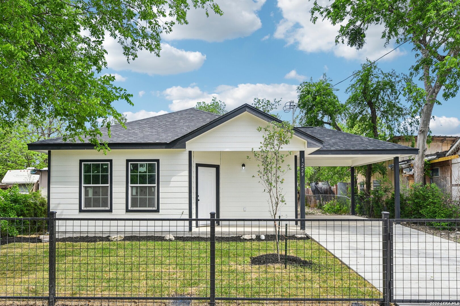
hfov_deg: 73.7
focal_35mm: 24
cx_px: 230
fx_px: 307
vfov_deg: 53.1
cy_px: 153
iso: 400
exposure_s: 1/500
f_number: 8
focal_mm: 24
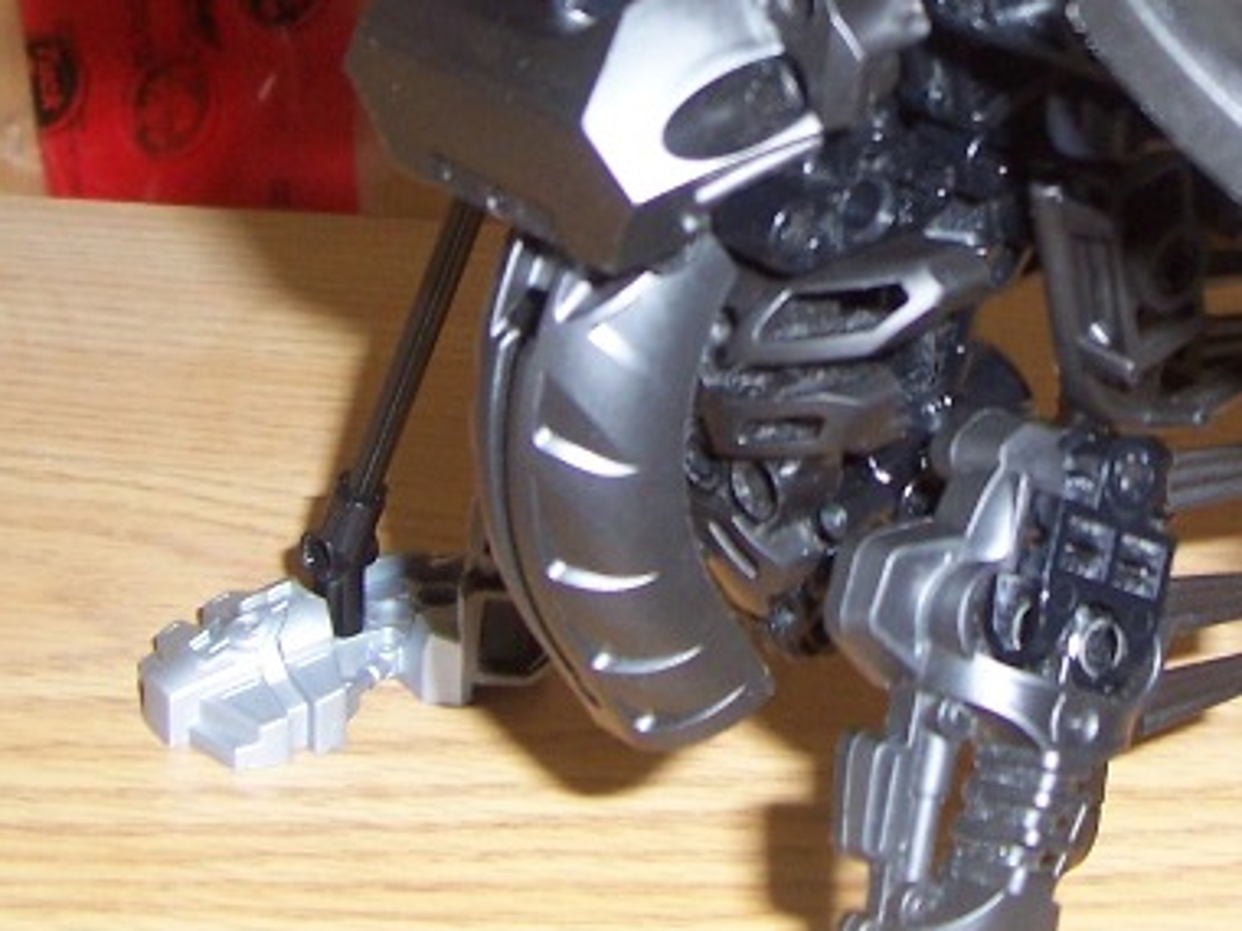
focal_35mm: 77
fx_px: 2763
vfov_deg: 18.5
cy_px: -70
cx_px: 925
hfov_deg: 25.1
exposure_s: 1/60
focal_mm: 5.6
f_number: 2.7
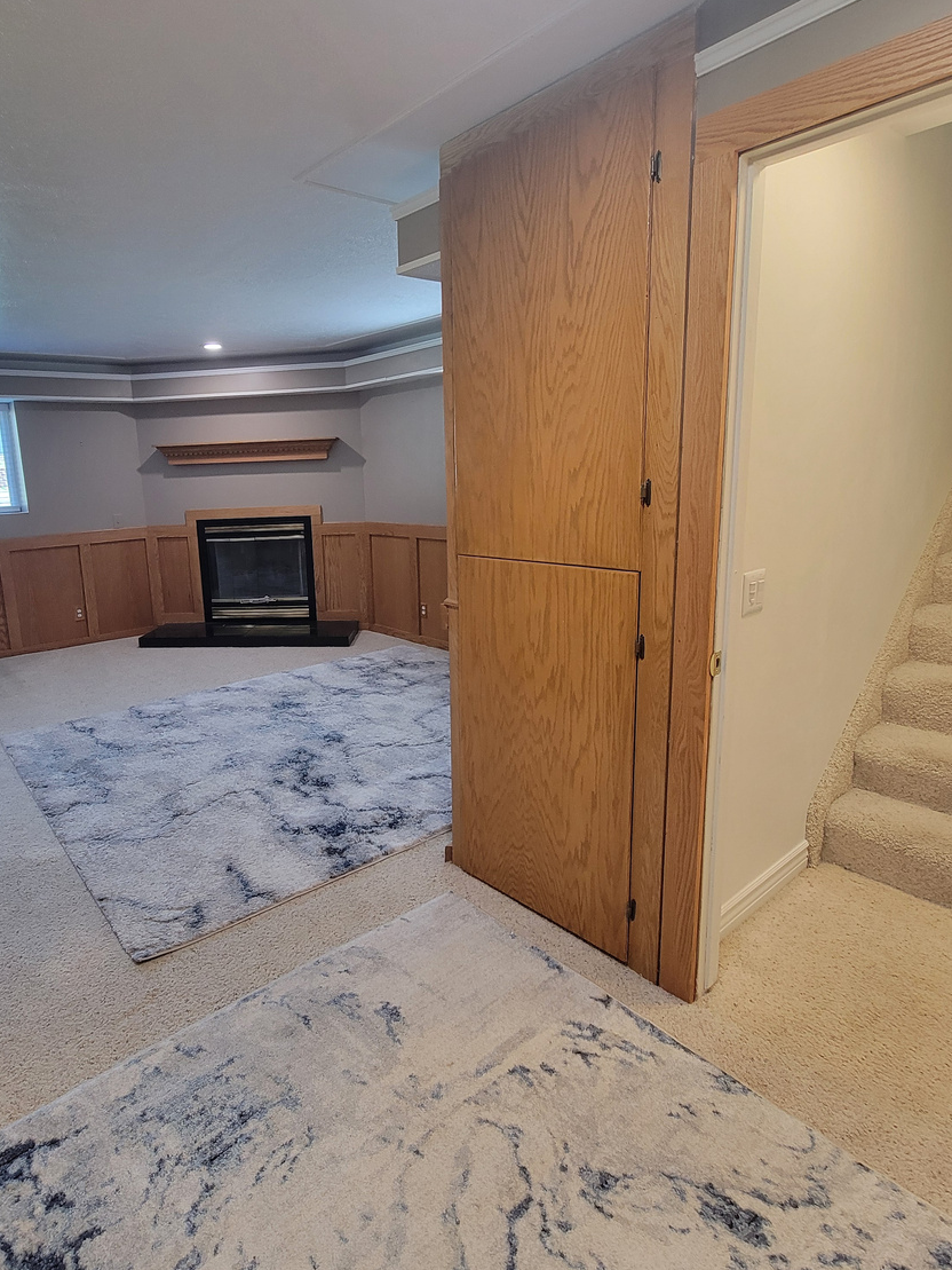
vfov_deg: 87.7
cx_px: 371
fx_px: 660
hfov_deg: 70.7
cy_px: 604
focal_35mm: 18
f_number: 2.2
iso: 200
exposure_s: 1/60
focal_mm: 2.2
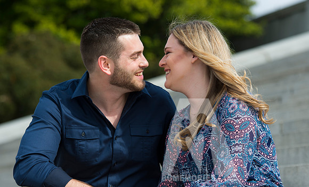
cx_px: 174
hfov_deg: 11.8
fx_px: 1490
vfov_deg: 7.2
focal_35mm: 179
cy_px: 104
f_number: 5.6
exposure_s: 1/500
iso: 160
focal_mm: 140
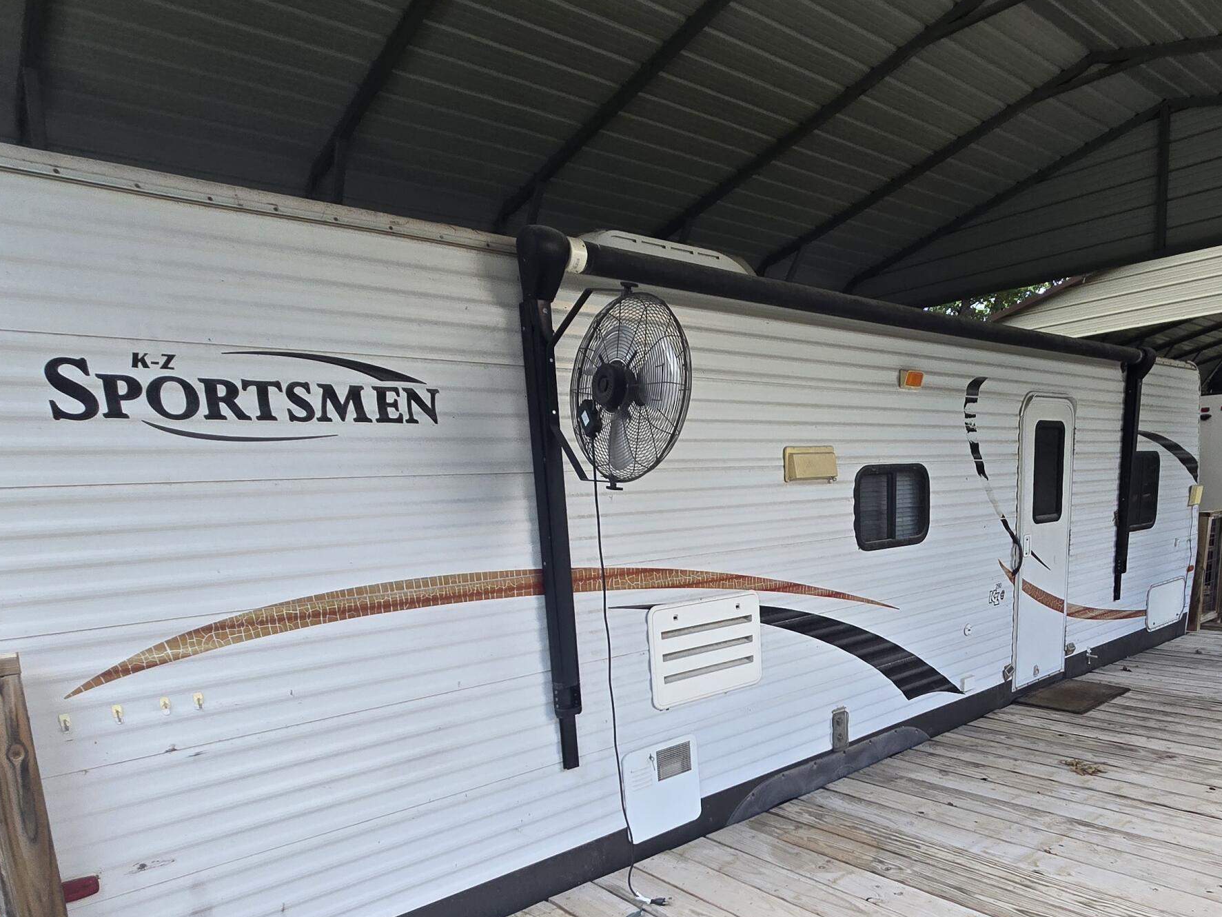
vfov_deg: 58.1
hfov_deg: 75.7
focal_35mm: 22
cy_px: 683
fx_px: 777
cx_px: 720
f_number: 2.2
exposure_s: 1/359
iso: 80
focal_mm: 2.2
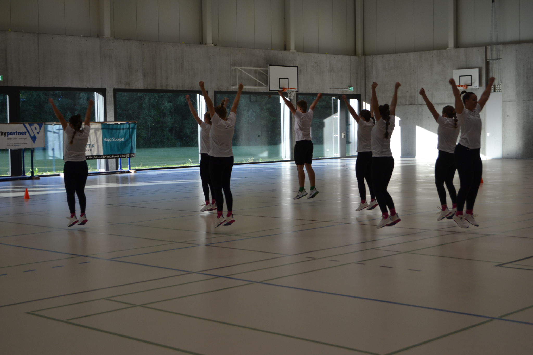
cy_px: 178
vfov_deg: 23.8
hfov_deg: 35.1
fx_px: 844
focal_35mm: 57
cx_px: 266
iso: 200
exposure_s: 1/125
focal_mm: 38
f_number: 5.6
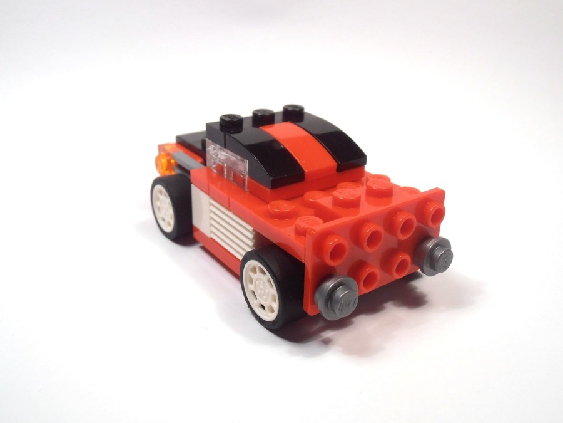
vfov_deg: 38.7
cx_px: 282
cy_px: 212
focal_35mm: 37
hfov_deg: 50.1
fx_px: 602
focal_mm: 6.61
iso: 80
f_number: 3.9
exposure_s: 1/60
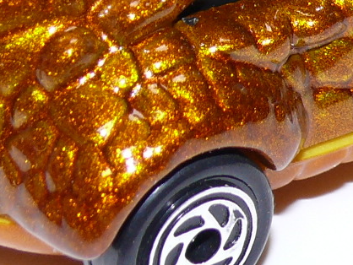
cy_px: -96
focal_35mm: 287
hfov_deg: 6.9
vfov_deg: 5.2
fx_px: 2928
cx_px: 383
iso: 100
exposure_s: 1/30
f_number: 4
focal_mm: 11.3
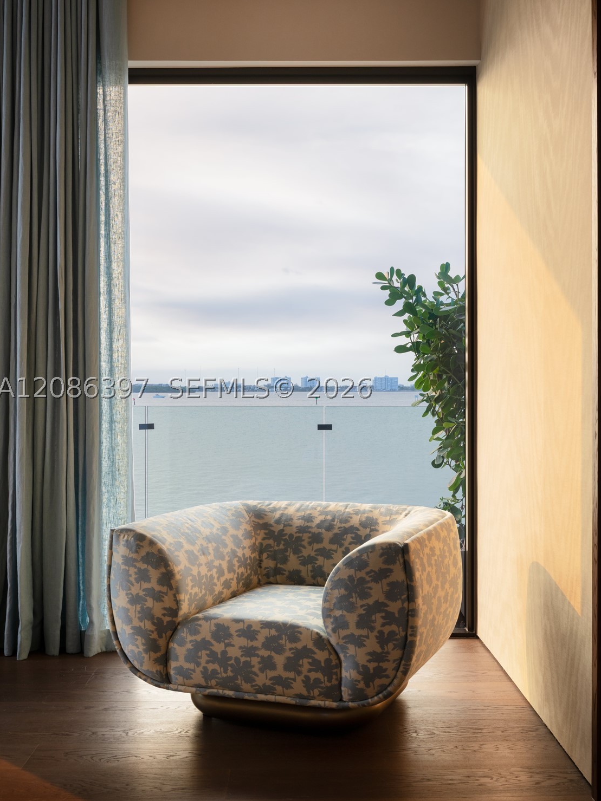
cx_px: 297
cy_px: 387
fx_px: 996
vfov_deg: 43.8
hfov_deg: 33.6
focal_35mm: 43
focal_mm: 39
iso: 250
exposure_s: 1/13
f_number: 10
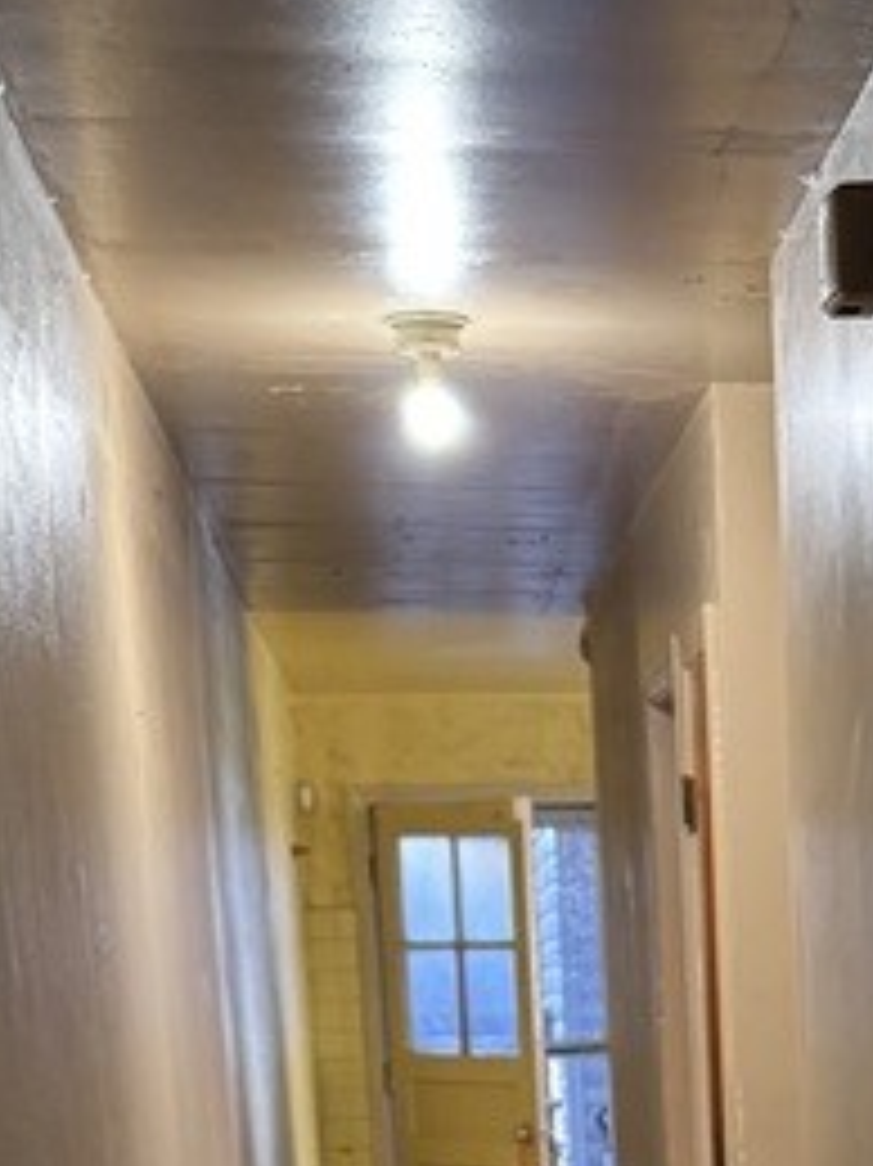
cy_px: 1859
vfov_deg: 17.9
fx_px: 3197
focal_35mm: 95
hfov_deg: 15.3
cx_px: 886
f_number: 1.78
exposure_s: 1/40
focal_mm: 6.76
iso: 800
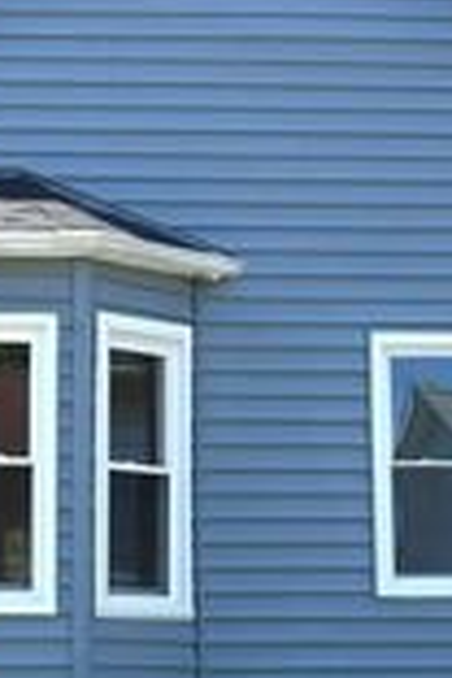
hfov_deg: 11.0
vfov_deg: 16.8
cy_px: 369
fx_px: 2297
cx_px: -91
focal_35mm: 122
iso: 200
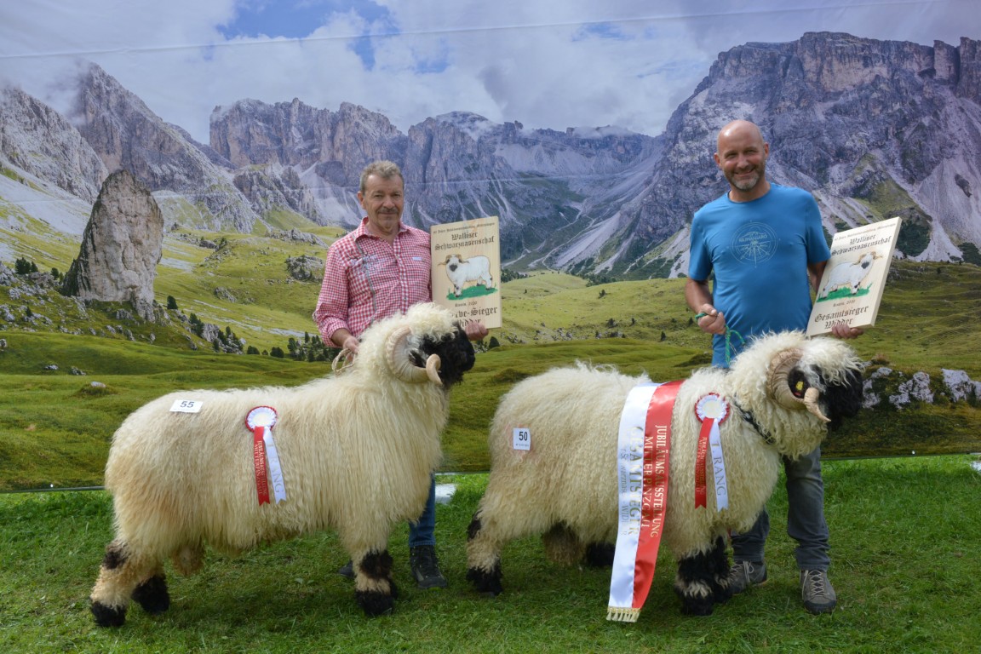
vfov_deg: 34.2
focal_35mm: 39
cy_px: 327
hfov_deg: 49.6
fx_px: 1063
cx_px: 490
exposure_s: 1/250
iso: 200
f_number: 8
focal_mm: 26
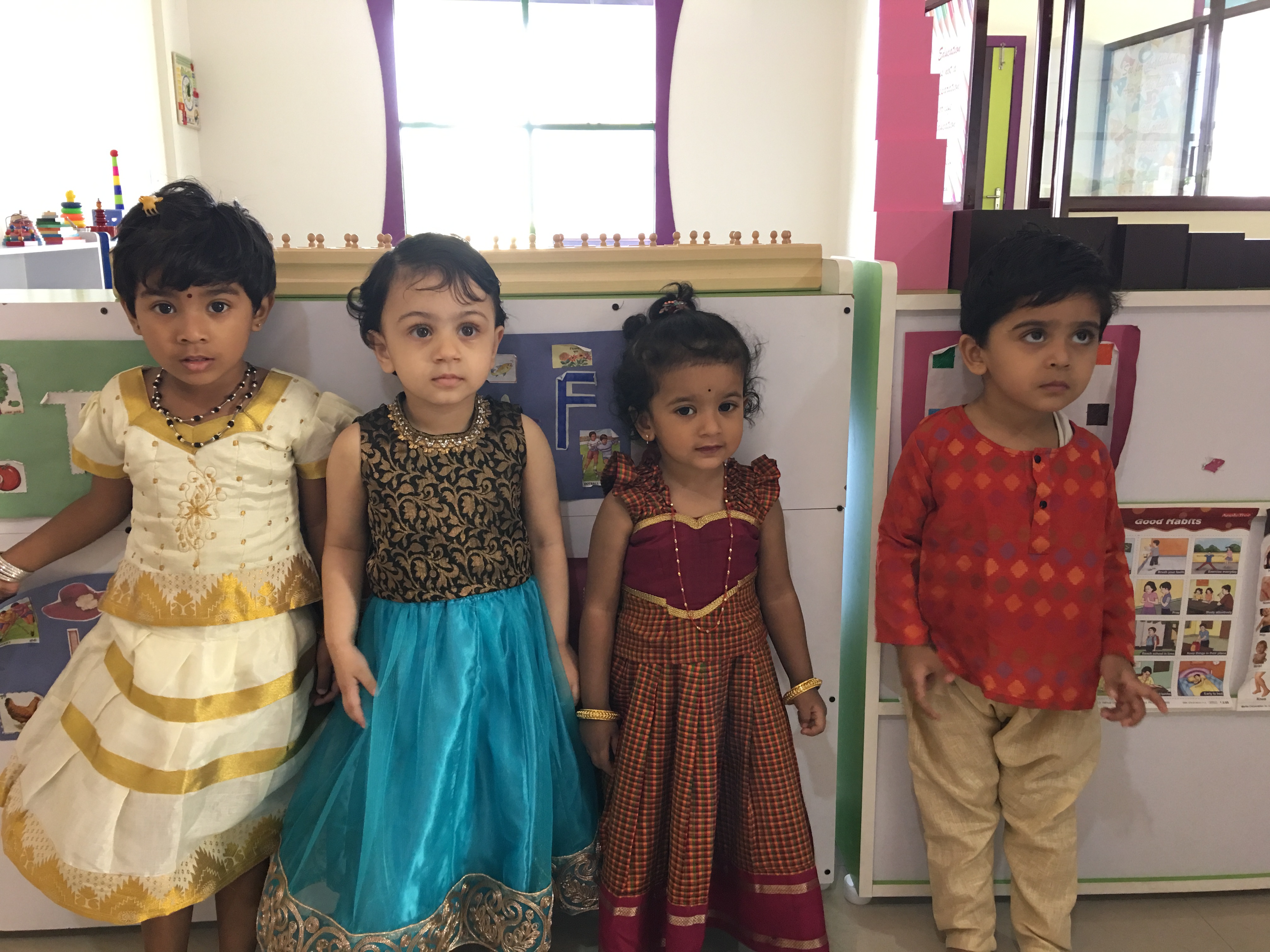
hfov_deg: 61.7
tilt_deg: -11.5
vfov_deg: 48.2
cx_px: 635
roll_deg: +0.1
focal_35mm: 29
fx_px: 1064
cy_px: 476
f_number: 2.2
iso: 80
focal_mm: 4.15
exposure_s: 1/17
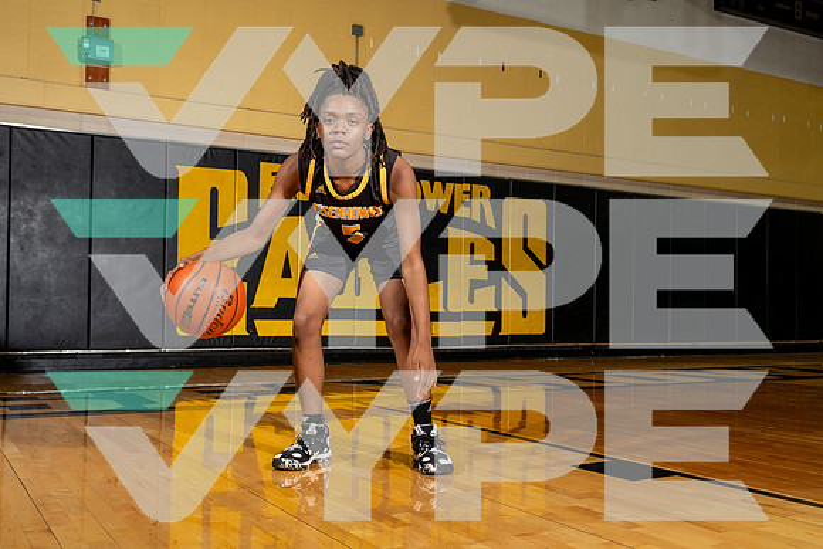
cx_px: 412
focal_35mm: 36
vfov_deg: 36.9
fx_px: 823
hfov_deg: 53.1
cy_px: 274
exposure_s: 1/250
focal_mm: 36
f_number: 8
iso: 800
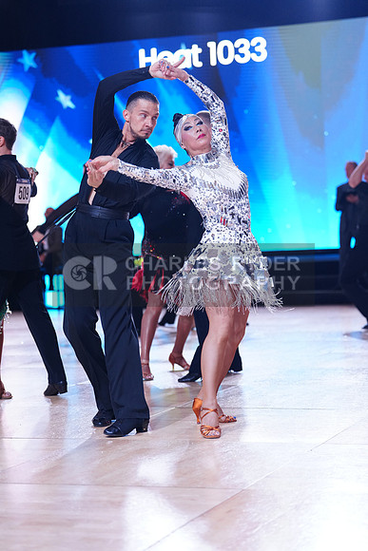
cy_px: 276
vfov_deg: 23.4
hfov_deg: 15.7
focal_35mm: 87
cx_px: 184
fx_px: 1333
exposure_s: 1/640
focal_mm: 87
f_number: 2.8
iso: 1250
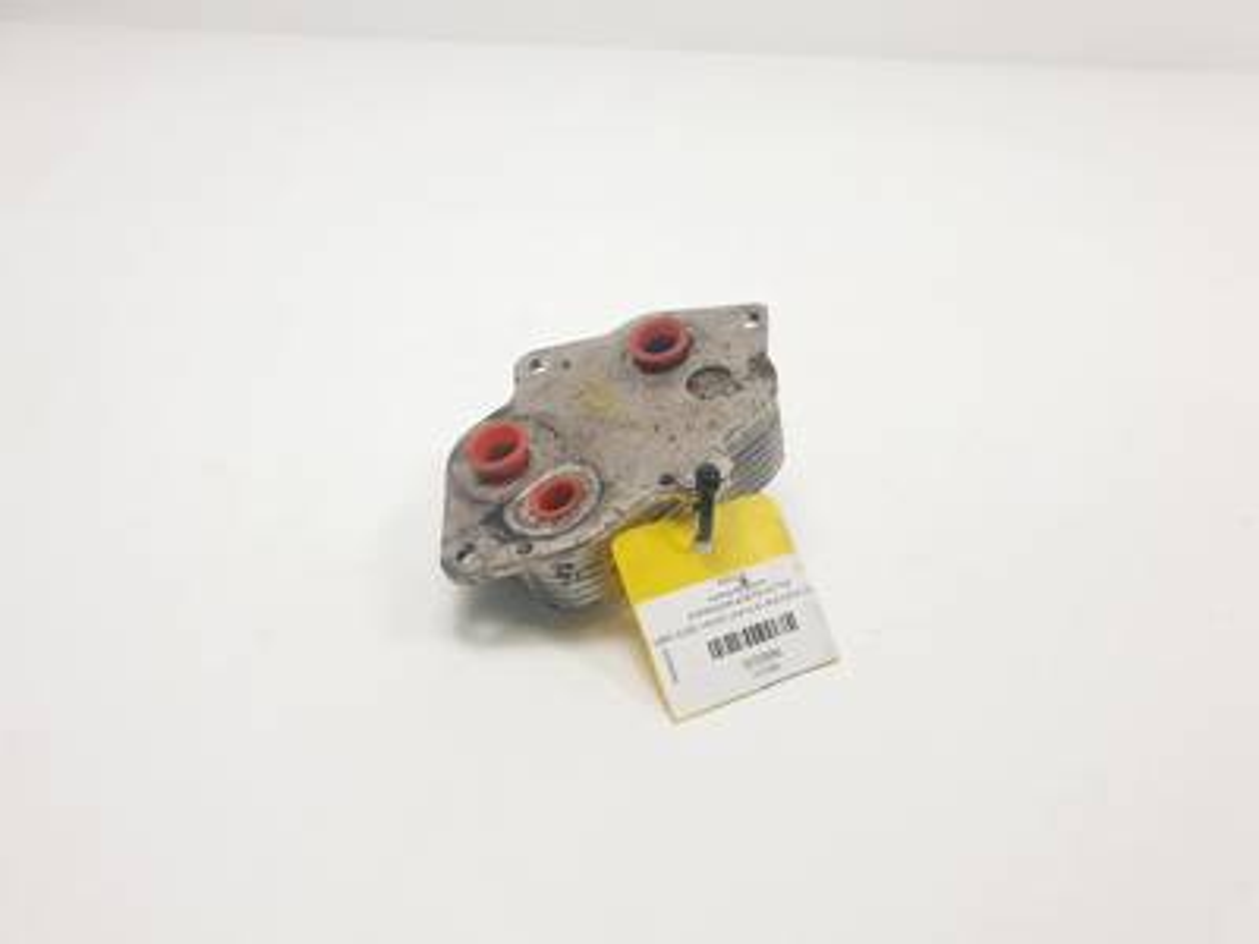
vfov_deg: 53.1
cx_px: 630
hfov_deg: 67.3
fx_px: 946
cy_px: 472
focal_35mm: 26
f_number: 2.4
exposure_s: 1/299
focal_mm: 4.3
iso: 50
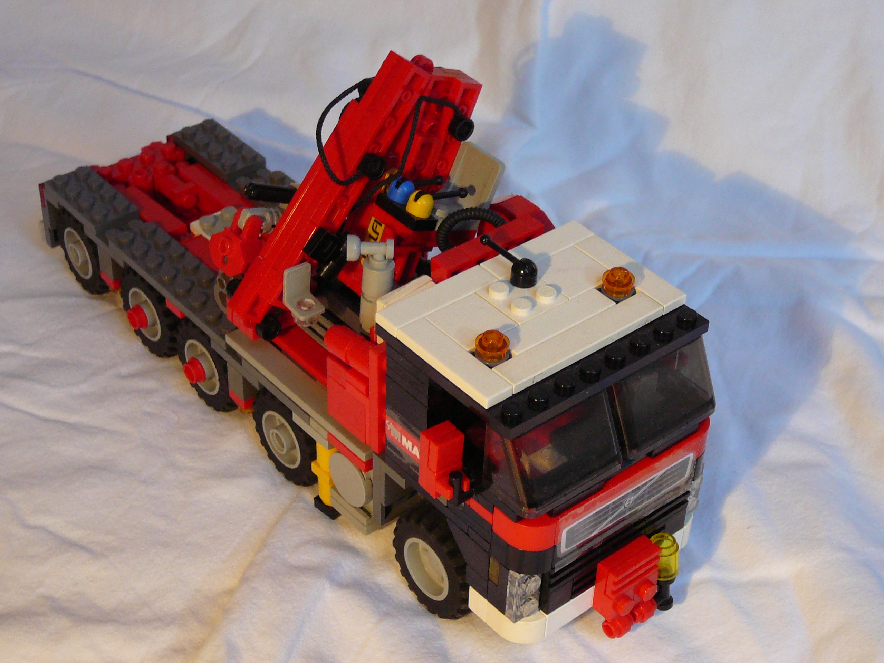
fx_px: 1558
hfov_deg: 31.7
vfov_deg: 24.0
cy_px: 332
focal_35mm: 61
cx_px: 442
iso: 200
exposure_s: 1/15
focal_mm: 9.1
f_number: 3.6
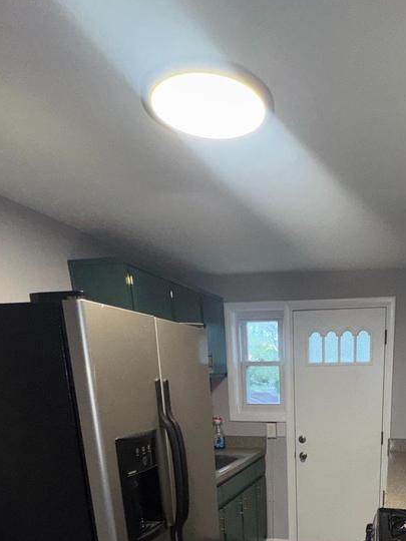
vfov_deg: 54.3
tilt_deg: -16.0
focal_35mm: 28
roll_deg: +1.3
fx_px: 438
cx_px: 305
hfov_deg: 47.9
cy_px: 498
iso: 80
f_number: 2.2
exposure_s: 1/64
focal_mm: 2.22
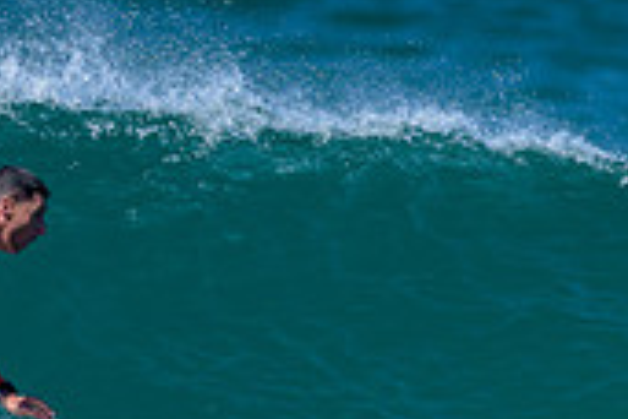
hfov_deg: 0.7
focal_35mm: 3166
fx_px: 55225
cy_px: 422
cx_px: 282
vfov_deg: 0.4
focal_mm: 800
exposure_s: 1/2000
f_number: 6.3
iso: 400
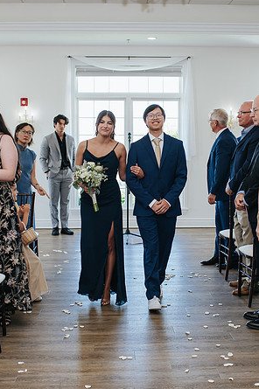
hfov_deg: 23.3
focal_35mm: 58
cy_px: 212
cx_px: 136
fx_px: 627
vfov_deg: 34.5
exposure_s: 1/200
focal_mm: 35
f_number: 3.5
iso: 800
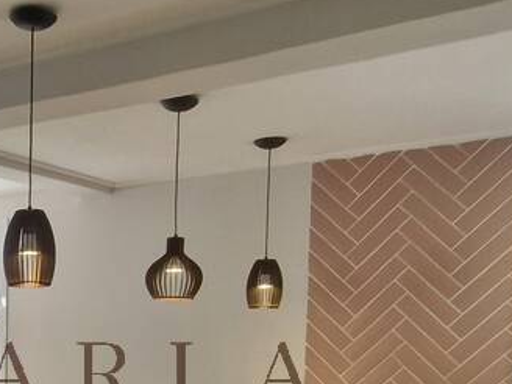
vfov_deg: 23.9
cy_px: 432
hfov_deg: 29.8
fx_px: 843
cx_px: -72
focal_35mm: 57
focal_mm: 1.74
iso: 80
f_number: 2.2
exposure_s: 1/120
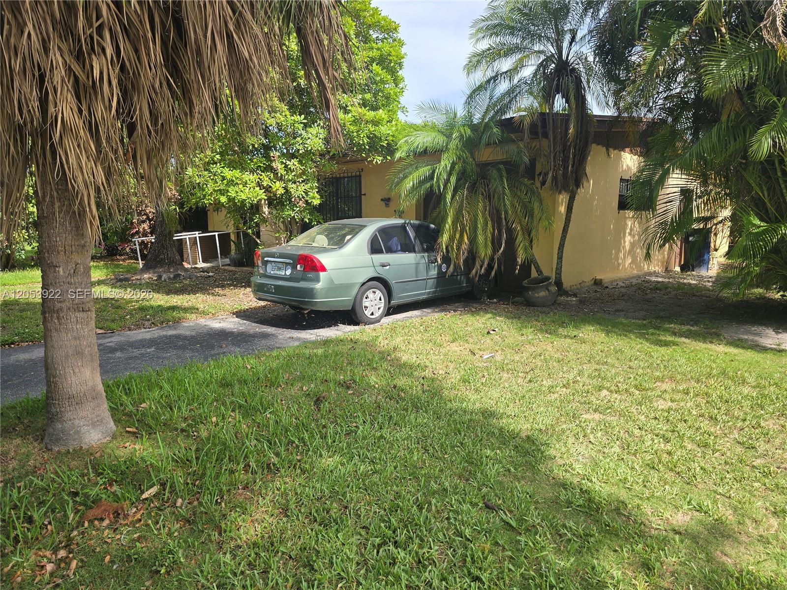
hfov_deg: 73.9
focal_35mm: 23
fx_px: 523
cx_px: 394
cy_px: 295
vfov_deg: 58.9
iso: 12
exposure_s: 1/348
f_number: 1.7
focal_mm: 6.3
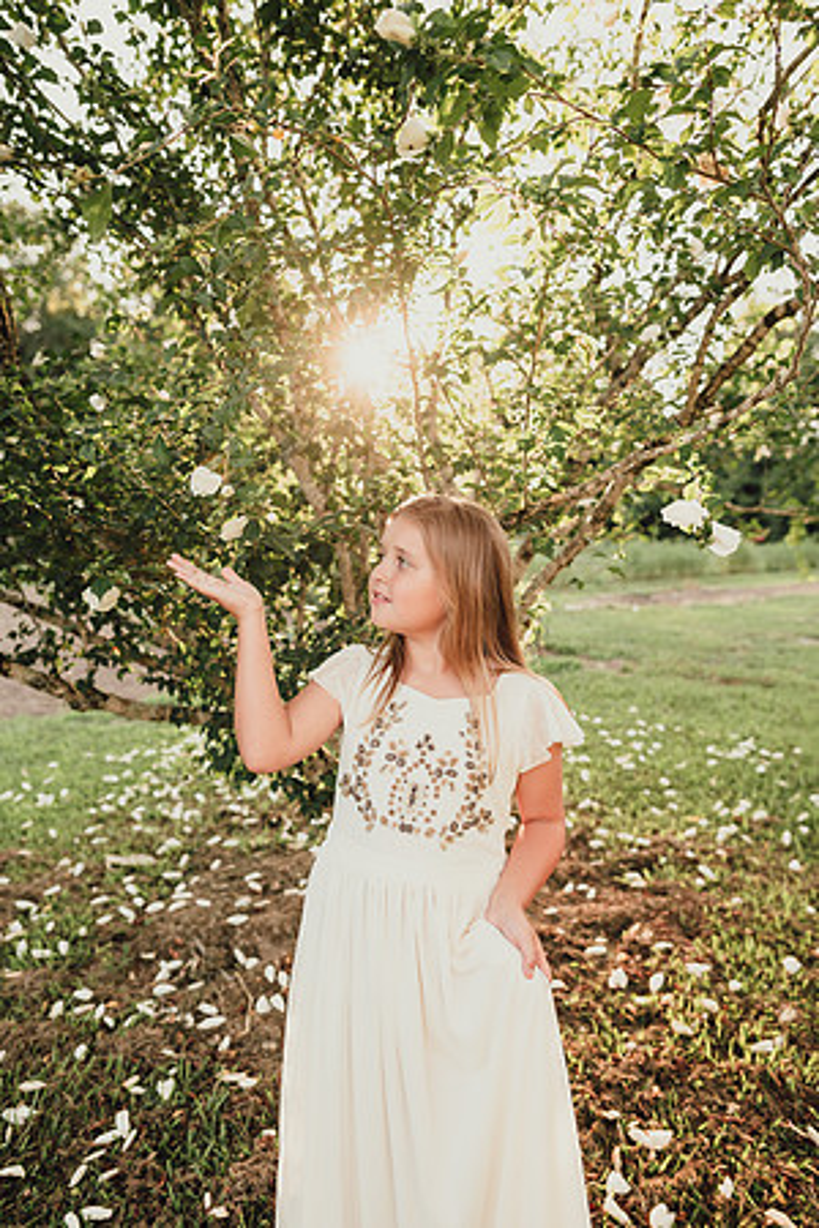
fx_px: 819
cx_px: 410
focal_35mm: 24
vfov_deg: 73.7
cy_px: 614
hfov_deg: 53.1
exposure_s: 1/320
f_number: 2.8
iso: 160
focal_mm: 24
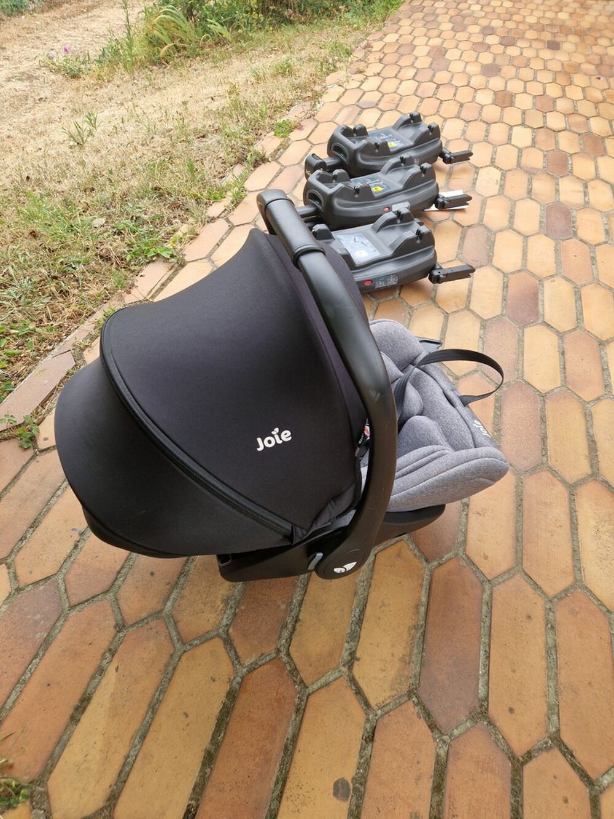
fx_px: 544
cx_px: 307
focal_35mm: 23
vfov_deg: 73.9
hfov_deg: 58.9
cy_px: 410
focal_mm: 5.4
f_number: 1.8
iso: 50
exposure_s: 1/180
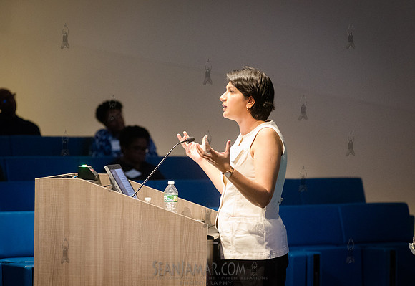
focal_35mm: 165
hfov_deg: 12.3
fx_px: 1923
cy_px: 137
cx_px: 192
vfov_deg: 8.5
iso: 6400
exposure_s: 1/200
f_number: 4
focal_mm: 155
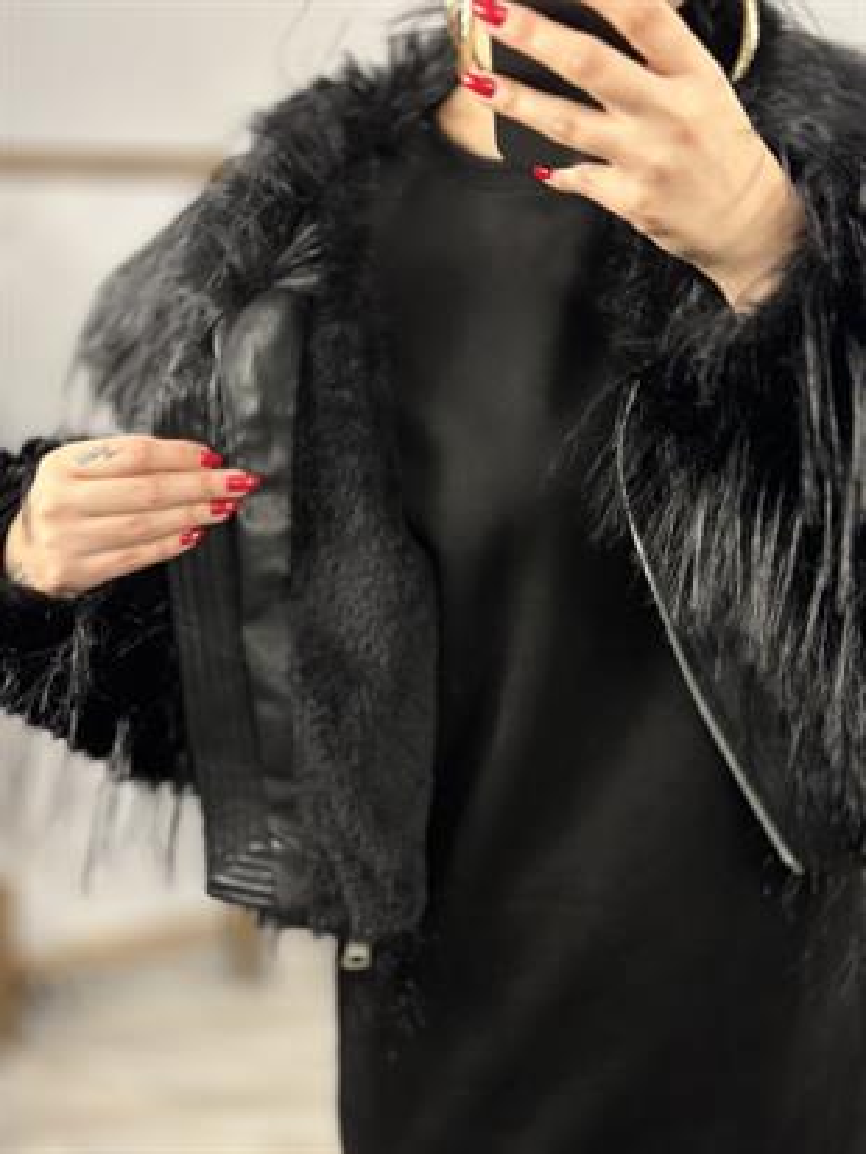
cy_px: 577
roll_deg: +4.3
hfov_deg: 30.3
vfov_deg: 39.6
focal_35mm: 48
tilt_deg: -35.4
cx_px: 433
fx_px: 1600
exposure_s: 1/50
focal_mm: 6.86
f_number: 1.78
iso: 200
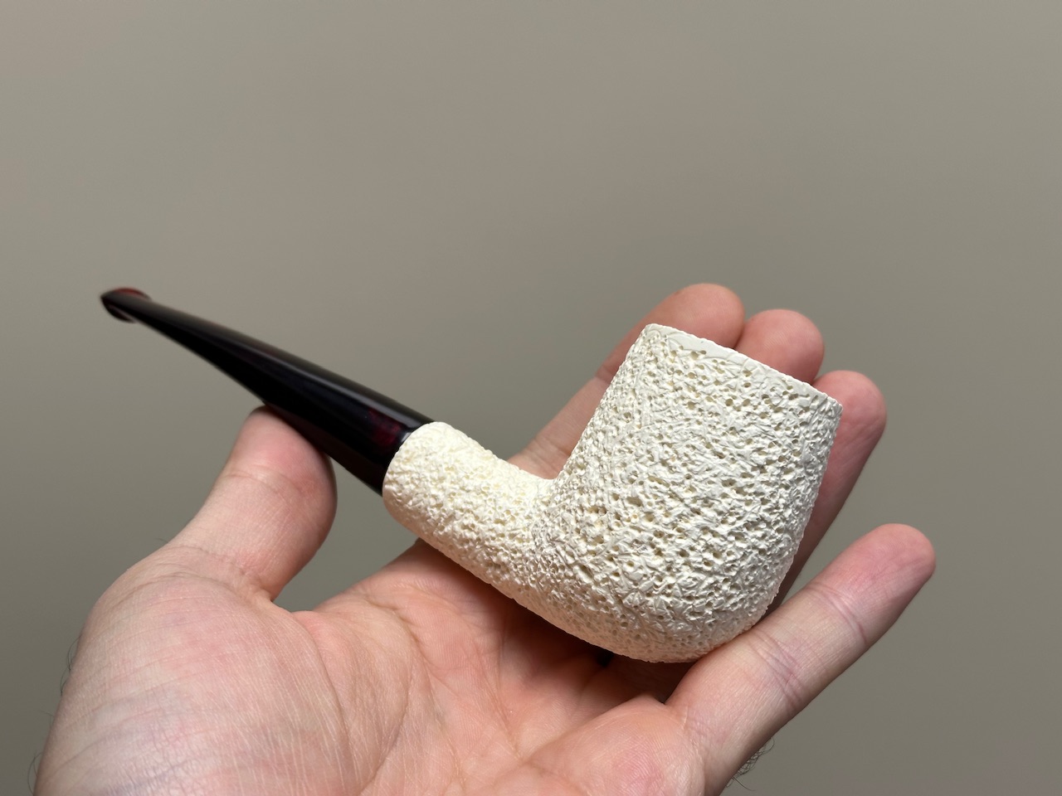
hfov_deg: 39.7
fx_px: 1473
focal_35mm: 48
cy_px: 398
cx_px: 531
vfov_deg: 30.3
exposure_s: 1/100
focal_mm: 6.86
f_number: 1.78
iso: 50
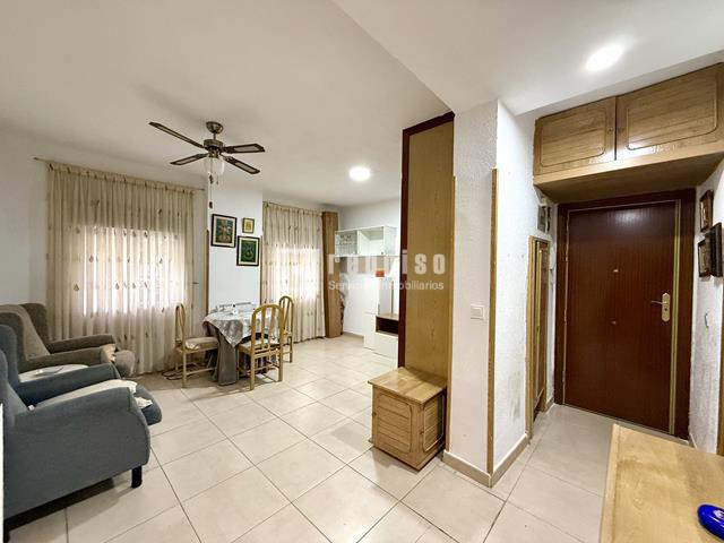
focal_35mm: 14
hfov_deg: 102.1
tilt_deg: -0.4
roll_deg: -1.1
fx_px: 293
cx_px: 362
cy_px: 272
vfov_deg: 85.7
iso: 400
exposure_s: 1/50
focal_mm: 2.22
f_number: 2.2
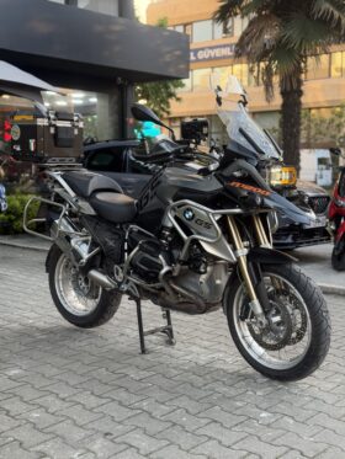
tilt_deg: -6.2
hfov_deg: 30.3
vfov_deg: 39.6
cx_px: 172
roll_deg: -0.4
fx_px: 637
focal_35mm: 48
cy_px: 230
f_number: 1.78
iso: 200
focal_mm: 6.76
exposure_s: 1/198
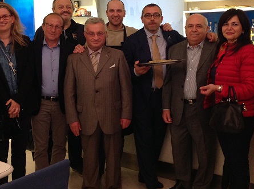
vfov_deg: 28.3
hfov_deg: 37.5
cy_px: 63
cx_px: 135
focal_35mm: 51
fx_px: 374
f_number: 2.4
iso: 250
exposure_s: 1/15
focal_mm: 4.28
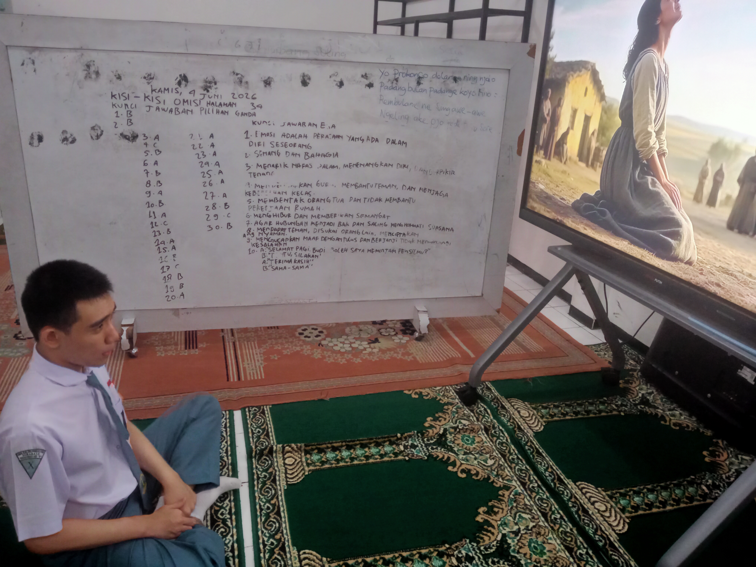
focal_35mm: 28
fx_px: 612
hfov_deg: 63.4
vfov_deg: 49.7
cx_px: 378
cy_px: 284
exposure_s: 1/33.3
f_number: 1.8
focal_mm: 4.05
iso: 697
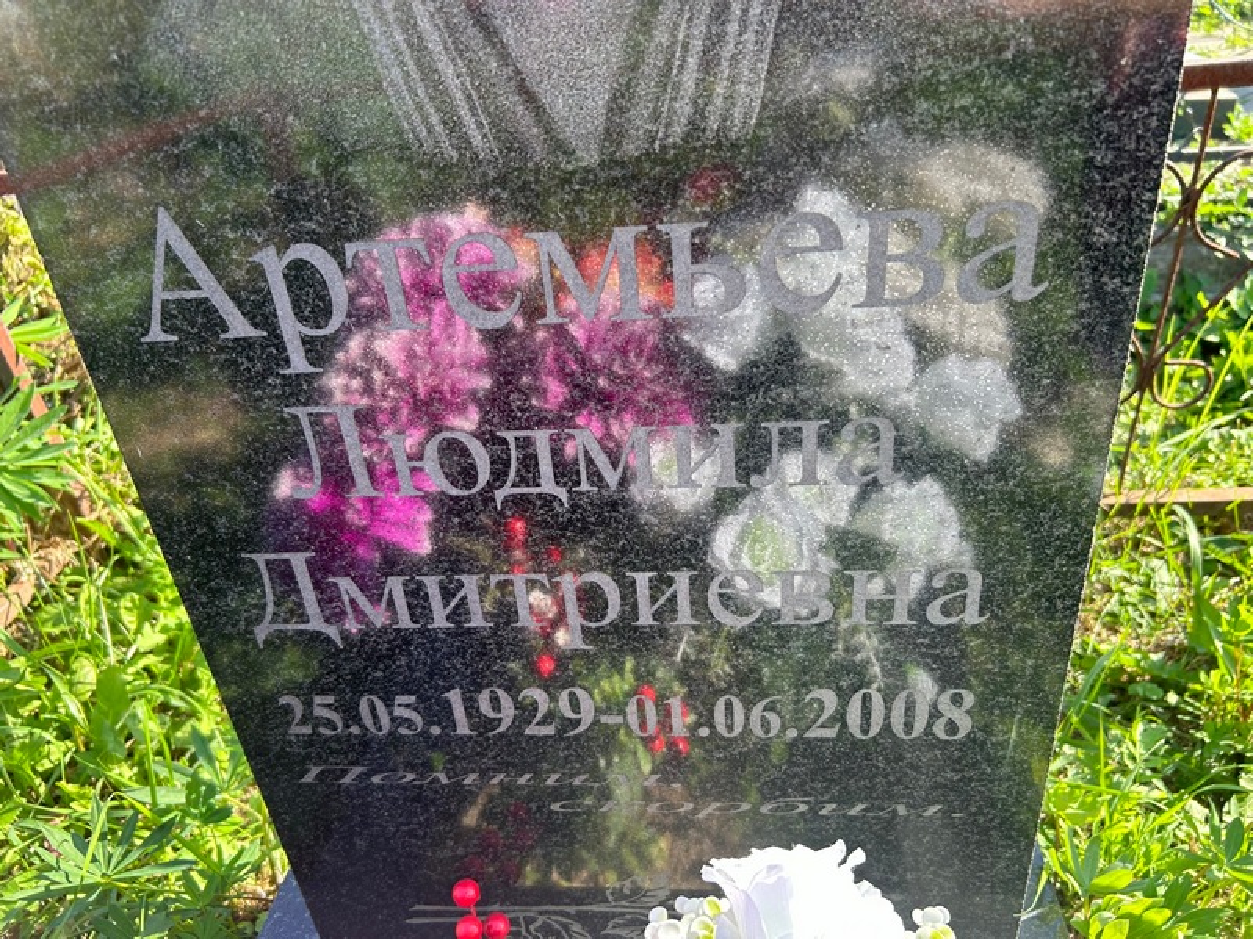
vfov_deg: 53.1
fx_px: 941
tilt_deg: -32.5
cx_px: 626
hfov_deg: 67.3
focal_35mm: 26
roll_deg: +5.8
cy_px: 470
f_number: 1.5
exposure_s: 1/446
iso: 50
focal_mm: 5.7
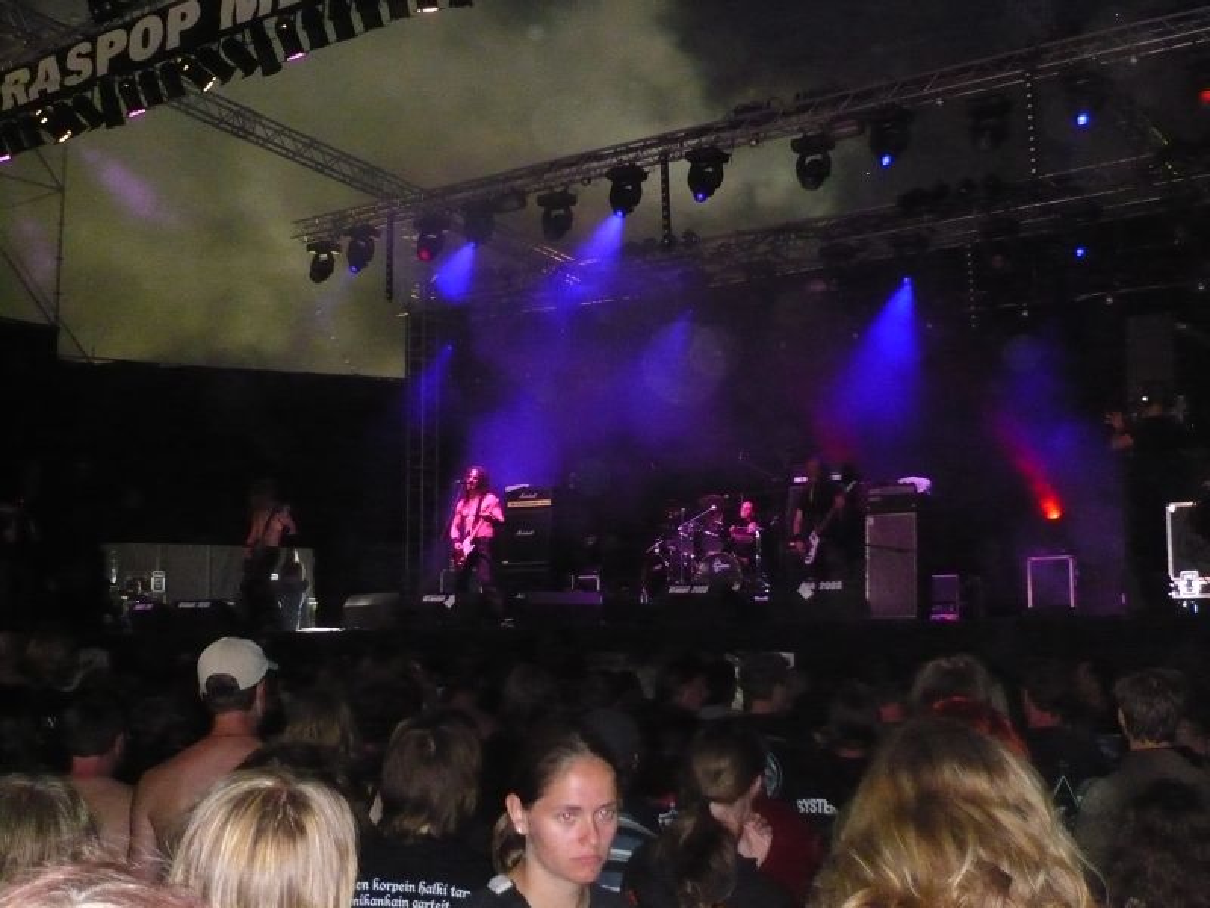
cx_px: 605
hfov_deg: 42.1
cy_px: 454
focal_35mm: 45
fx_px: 1573
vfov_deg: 32.2
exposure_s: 1/30
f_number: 3.5
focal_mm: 7.4
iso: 640
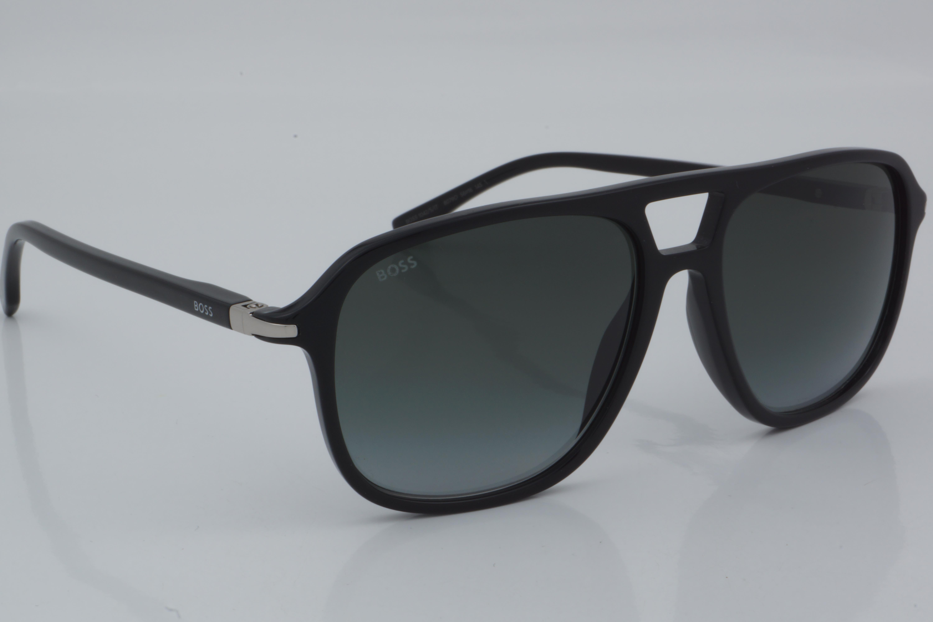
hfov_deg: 24.6
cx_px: 466
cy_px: 311
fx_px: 2138
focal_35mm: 82
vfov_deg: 16.6
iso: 100
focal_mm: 55
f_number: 32
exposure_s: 1/4
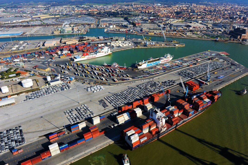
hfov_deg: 73.8
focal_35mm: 24
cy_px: 82
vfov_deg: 53.1
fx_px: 165
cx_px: 124
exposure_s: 1/500
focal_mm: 24
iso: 200
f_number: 10
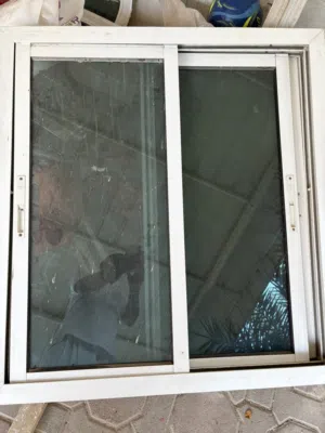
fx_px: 325
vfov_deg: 67.3
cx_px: 162
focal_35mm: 26
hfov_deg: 53.1
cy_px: 216
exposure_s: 1/83
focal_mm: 5.96
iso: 125
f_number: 1.6
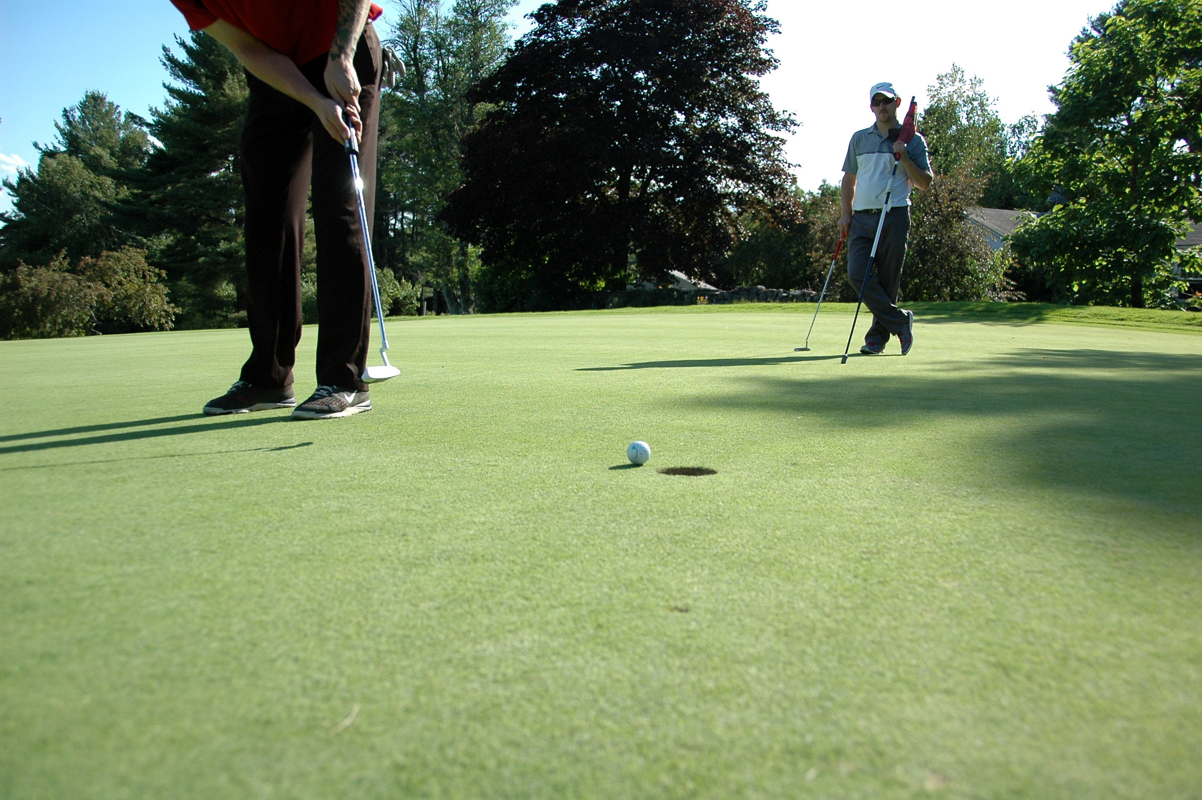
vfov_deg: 43.5
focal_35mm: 30
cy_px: 400
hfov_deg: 62.0
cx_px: 601
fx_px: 1001
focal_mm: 20
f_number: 3.8
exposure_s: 1/1600
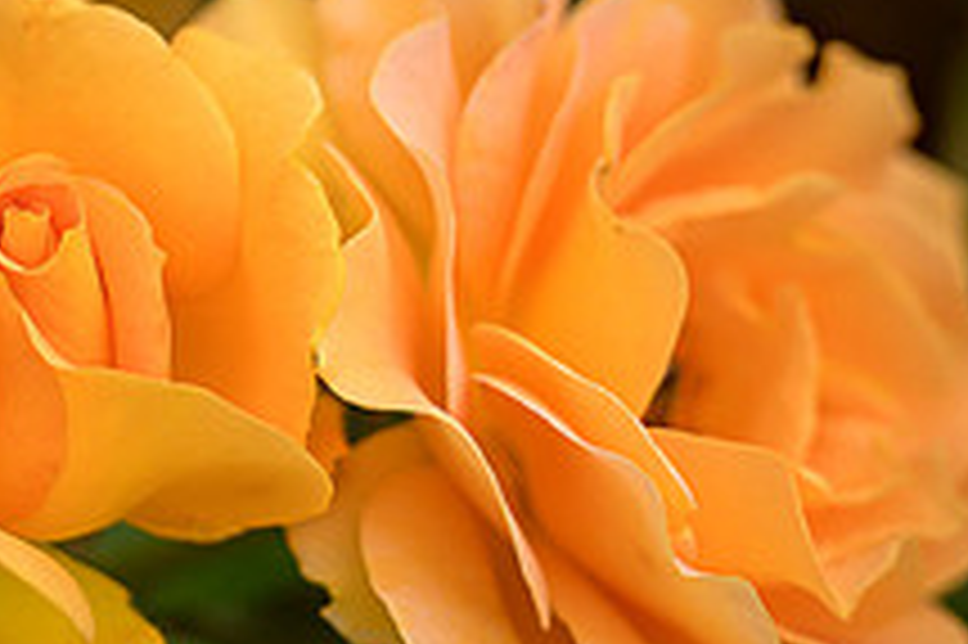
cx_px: -26
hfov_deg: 14.4
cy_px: 156
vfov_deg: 9.8
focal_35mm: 140
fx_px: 3761
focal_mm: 44
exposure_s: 1/2000
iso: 200
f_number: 4
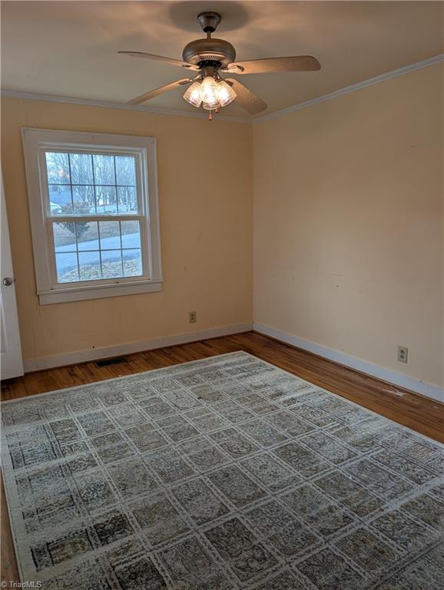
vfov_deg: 71.5
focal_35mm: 24
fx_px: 410
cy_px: 295
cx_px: 222
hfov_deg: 56.9
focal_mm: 6.9
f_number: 1.68
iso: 23
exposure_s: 1/60
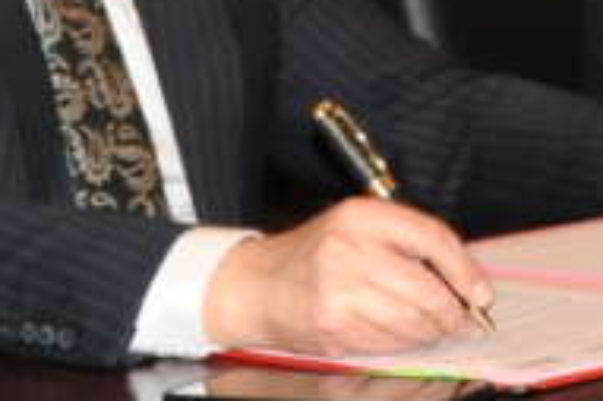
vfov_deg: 4.5
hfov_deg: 6.8
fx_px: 5054
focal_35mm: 302
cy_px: -221
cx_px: 445
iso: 1000
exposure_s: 1/60
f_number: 4.5
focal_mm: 30
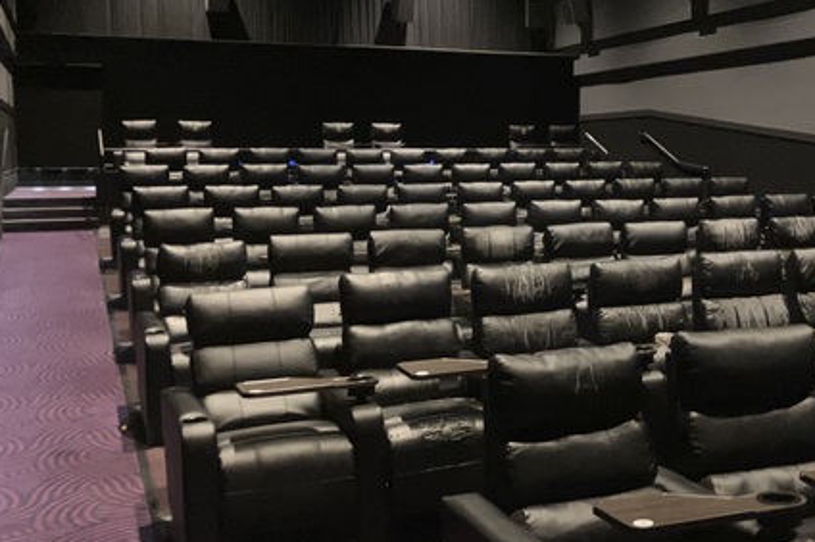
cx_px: 529
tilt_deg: -4.4
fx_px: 995
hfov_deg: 44.0
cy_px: 242
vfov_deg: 30.4
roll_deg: -0.1
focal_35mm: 44
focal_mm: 3.99
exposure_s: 1/4
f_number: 1.8
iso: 1000
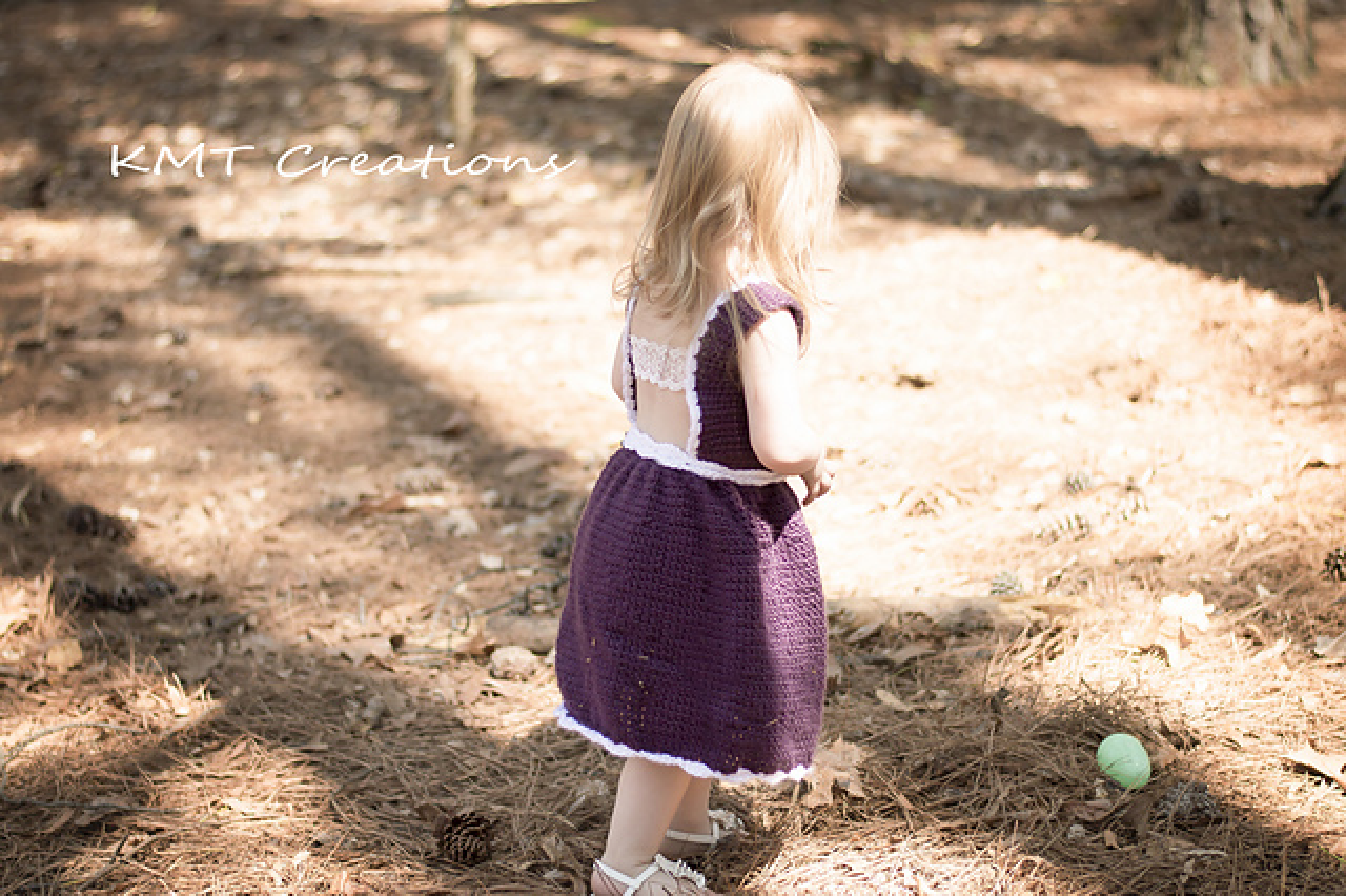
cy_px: 448
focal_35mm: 75
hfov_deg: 27.0
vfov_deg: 18.2
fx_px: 2803
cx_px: 673
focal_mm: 50
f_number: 1.8
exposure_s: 1/2000
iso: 200
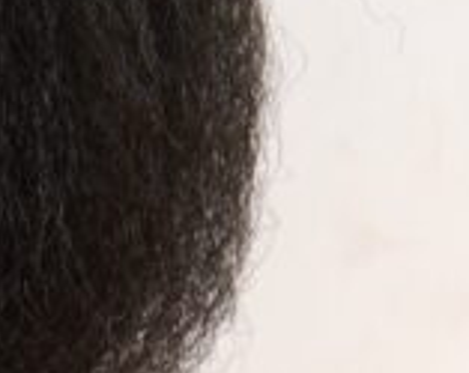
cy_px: 627
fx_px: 4780
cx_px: -550
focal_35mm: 345
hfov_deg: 5.5
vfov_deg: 4.4
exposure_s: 1/5
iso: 50
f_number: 10
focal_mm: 50
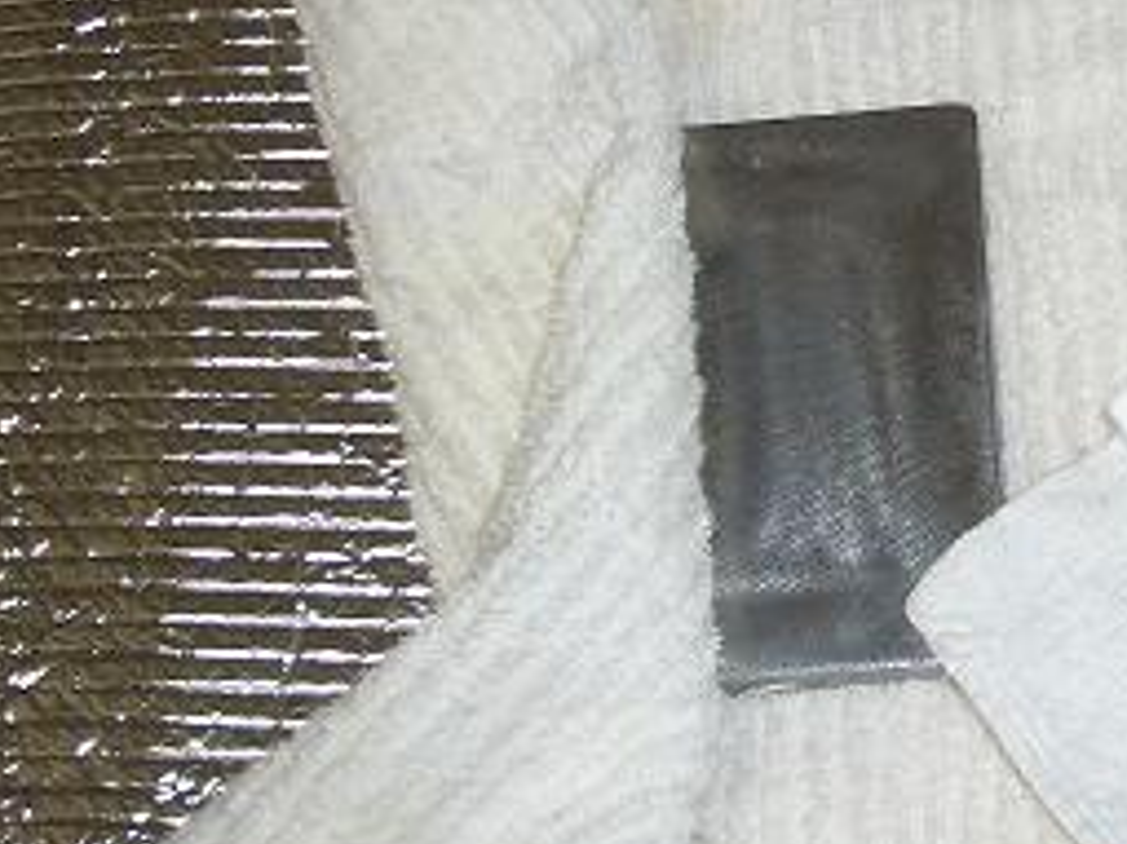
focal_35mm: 88
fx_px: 2864
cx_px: 1043
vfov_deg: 16.7
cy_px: 274
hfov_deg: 21.7
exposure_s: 1/60
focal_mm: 5.8
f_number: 2.6
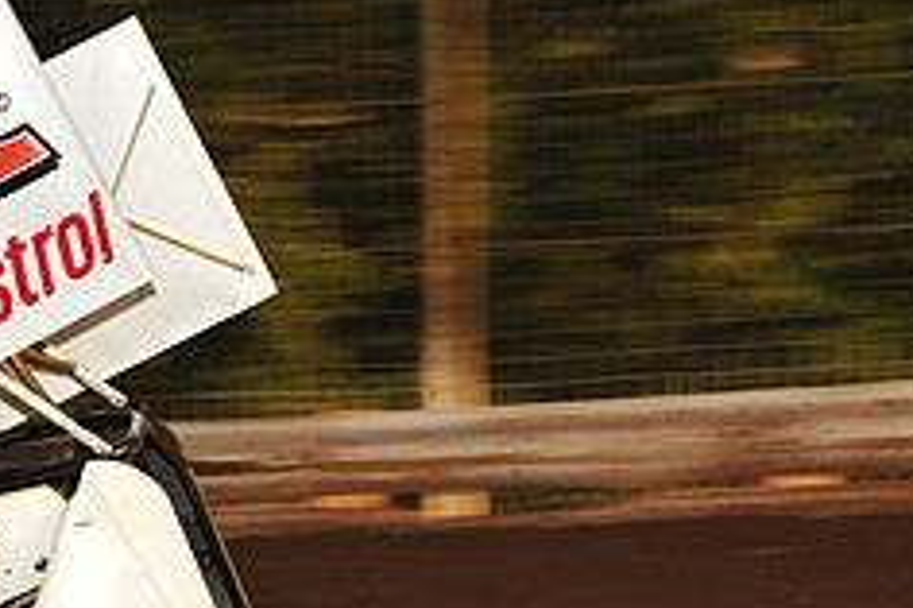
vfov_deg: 5.6
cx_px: -43
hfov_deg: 8.3
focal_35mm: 246
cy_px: 519
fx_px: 6234
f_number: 10
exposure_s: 1/320
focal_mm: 100
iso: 1000
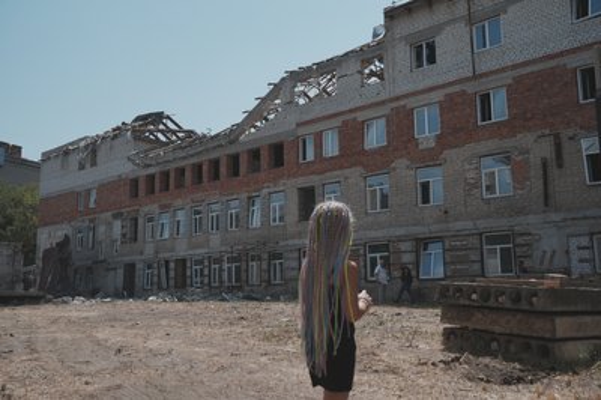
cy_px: 200
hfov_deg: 53.2
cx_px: 300
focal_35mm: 36
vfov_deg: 36.8
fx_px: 600
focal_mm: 36
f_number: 5.6
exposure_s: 1/2000
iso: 100
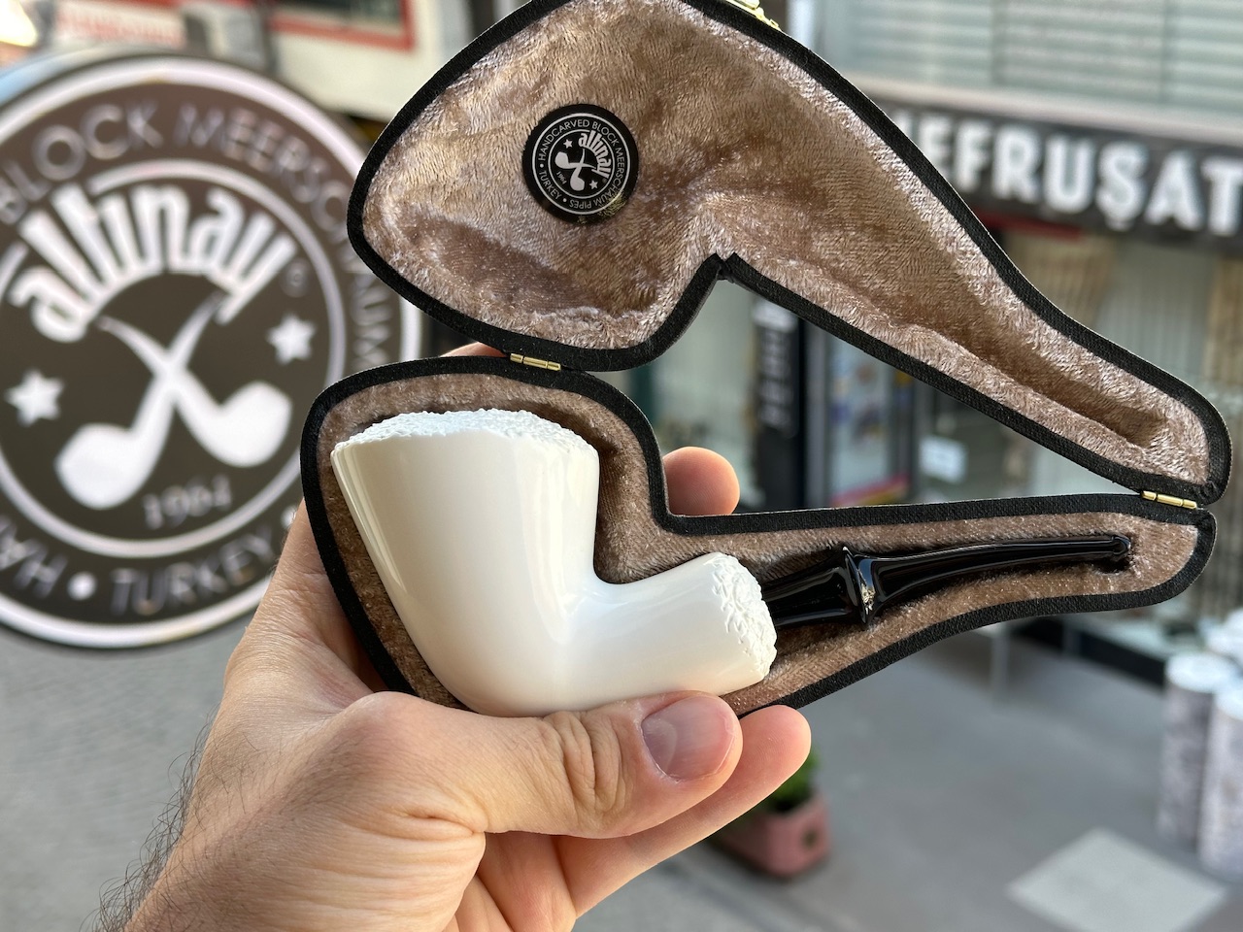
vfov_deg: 30.3
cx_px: 622
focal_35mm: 48
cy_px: 466
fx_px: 1724
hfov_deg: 39.7
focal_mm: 6.86
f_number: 1.78
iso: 64
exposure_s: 1/334
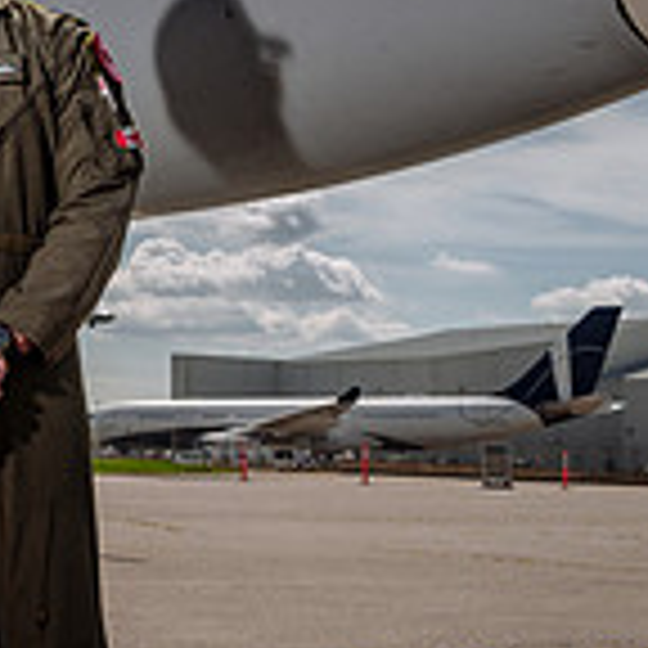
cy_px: 238
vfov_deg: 20.1
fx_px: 1821
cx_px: -266
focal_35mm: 86
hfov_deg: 18.3
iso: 64
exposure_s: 1/250
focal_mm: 24
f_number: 8
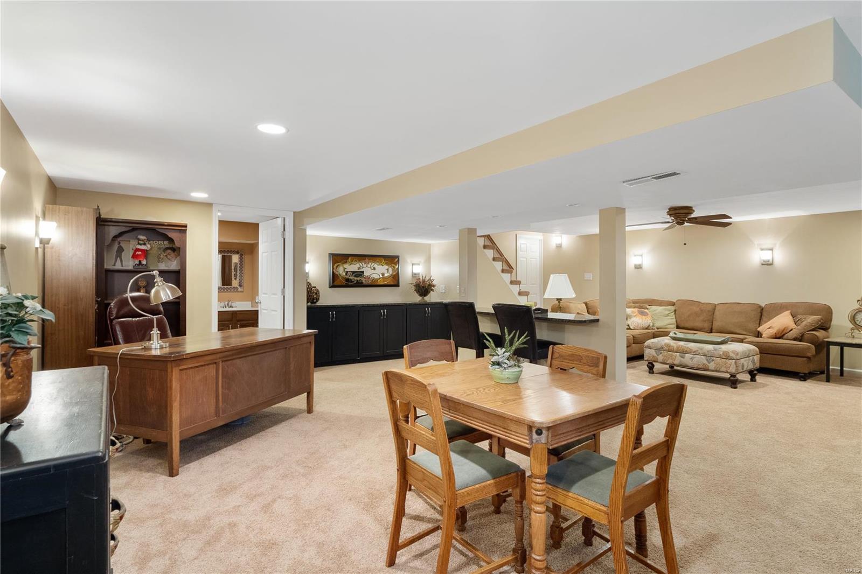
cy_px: 287
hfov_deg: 90.0
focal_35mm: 18
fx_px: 431
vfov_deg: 67.4
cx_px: 431
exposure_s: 1/1.25
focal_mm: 9
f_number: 7.1
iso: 400
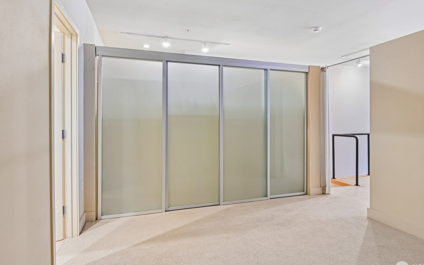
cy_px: 119
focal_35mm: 22
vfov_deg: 54.9
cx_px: 223
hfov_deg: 79.6
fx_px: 254
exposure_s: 1/3.33
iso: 400
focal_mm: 19
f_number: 8
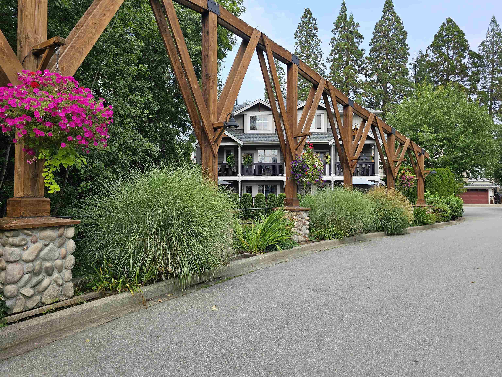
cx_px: 251
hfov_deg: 73.9
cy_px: 188
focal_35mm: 23
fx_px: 334
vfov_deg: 58.9
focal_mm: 6.3
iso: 10
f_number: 1.7
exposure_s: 1/278
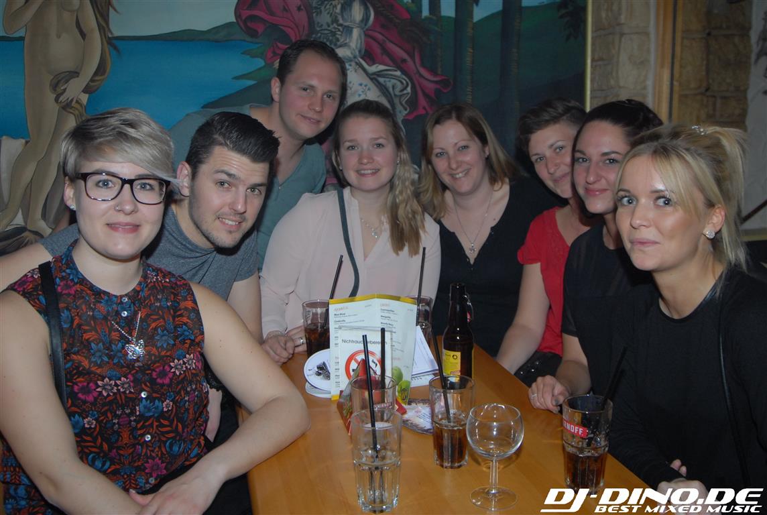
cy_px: 258
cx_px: 384
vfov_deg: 37.0
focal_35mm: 36
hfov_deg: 53.0
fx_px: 769
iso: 400
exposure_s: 1/10
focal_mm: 24
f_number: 5.6
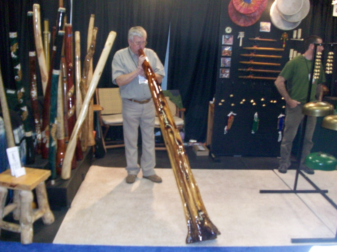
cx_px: 168
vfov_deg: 41.8
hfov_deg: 54.0
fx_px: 331
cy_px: 126
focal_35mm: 34
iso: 320
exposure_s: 1/60
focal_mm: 5.7
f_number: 2.8
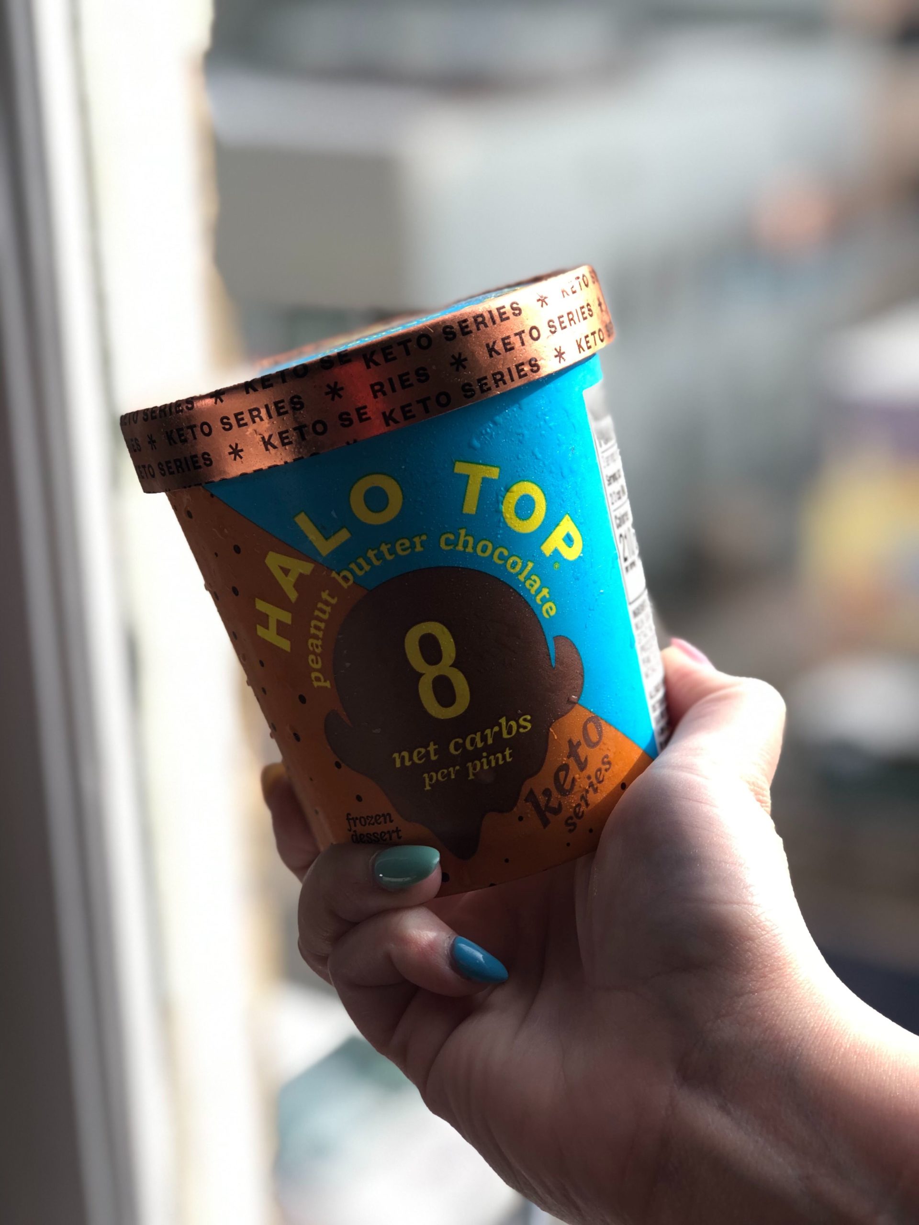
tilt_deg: -19.9
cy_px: 612
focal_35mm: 57
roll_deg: +0.9
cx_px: 460
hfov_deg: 25.7
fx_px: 2018
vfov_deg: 33.8
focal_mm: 6.6
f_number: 2.8
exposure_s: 1/120
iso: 25
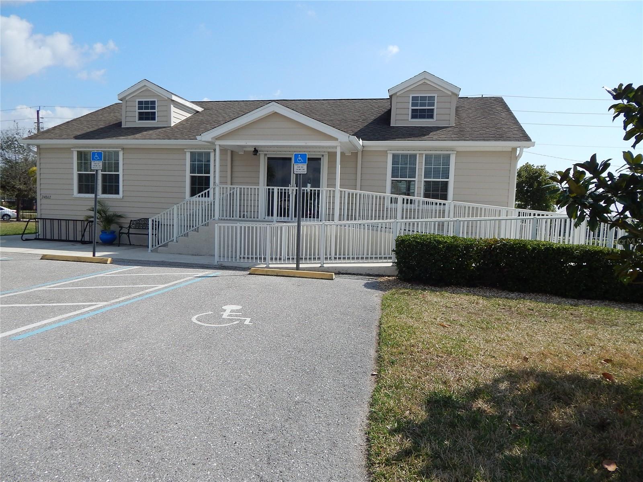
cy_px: 241
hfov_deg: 73.9
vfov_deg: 58.9
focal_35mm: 23
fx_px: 427
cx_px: 322
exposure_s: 1/500
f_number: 6
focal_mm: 4
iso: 125
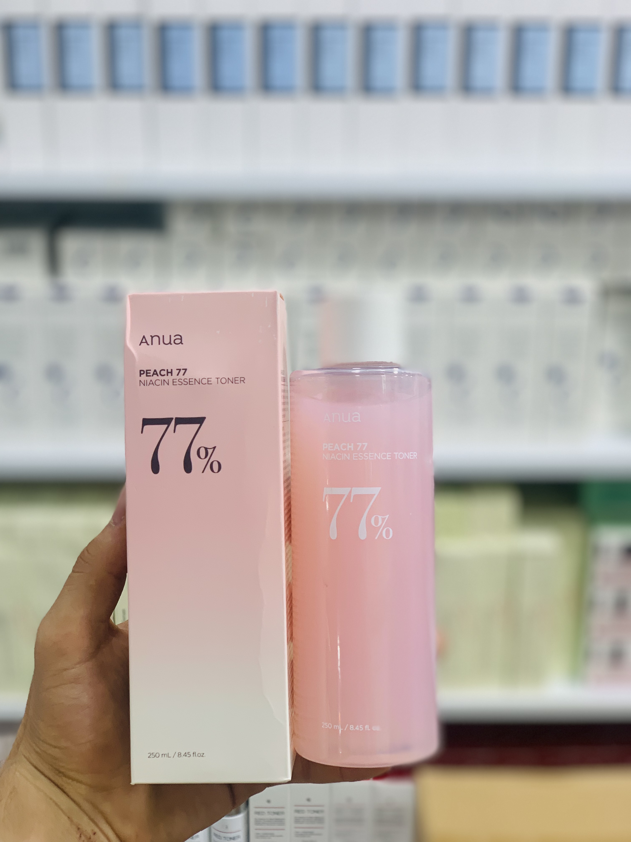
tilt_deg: -15.2
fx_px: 1264
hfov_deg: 28.0
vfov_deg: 36.8
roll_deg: +1.5
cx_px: 316
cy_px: 421
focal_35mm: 52
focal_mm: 6
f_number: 2.4
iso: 25
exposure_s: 1/100
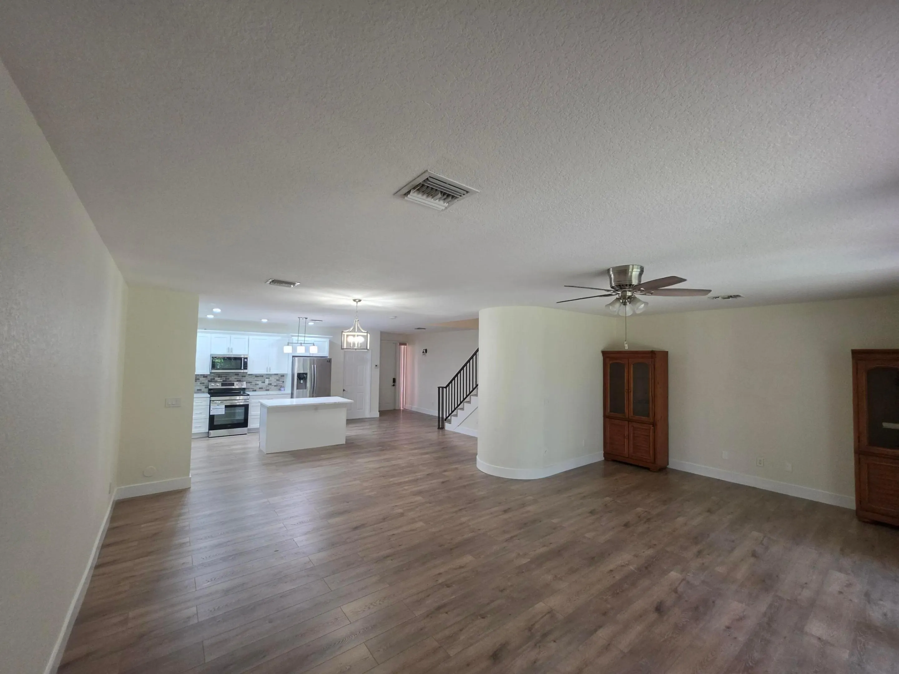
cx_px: 450
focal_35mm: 13
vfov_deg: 89.9
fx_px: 338
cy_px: 337
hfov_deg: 106.2
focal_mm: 2.2
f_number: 1.9
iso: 320
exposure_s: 1/120
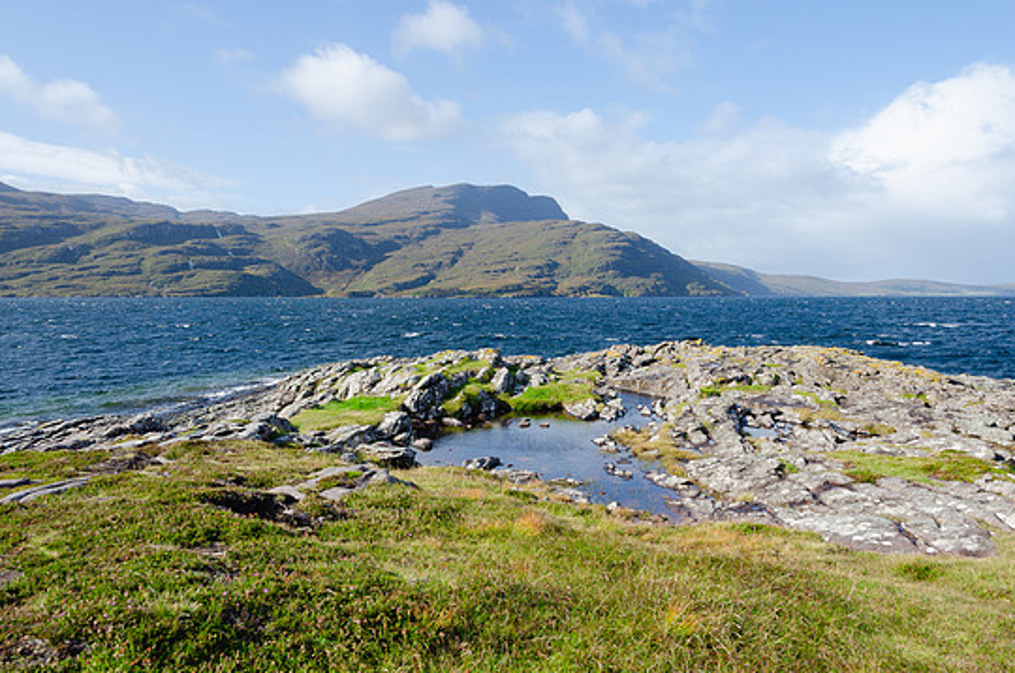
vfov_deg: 44.8
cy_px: 331
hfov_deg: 63.7
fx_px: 816
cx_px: 541
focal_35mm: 29
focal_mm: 18
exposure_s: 1/200
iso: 100
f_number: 7.1
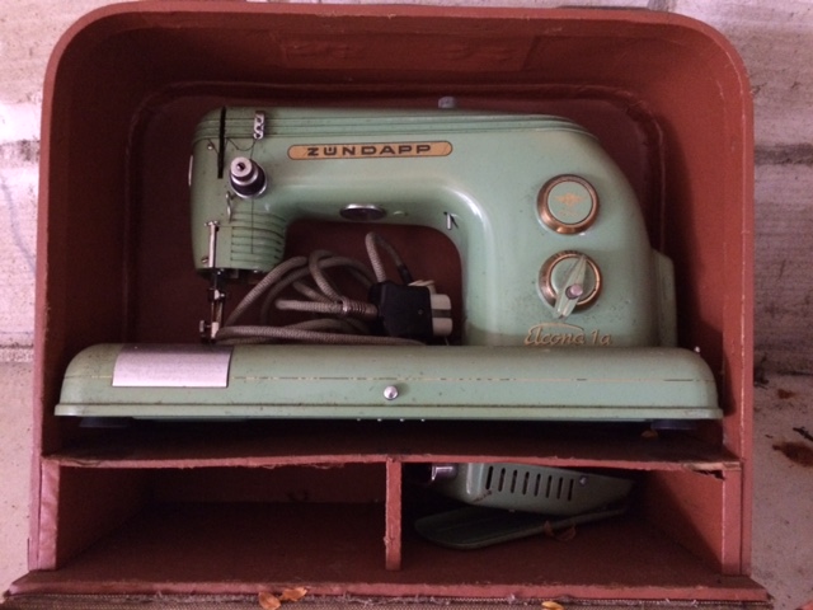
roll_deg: -0.6
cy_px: 305
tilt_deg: -33.2
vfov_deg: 48.2
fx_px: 681
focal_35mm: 29
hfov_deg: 61.7
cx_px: 406
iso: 400
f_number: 2.2
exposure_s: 1/15
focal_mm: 4.15
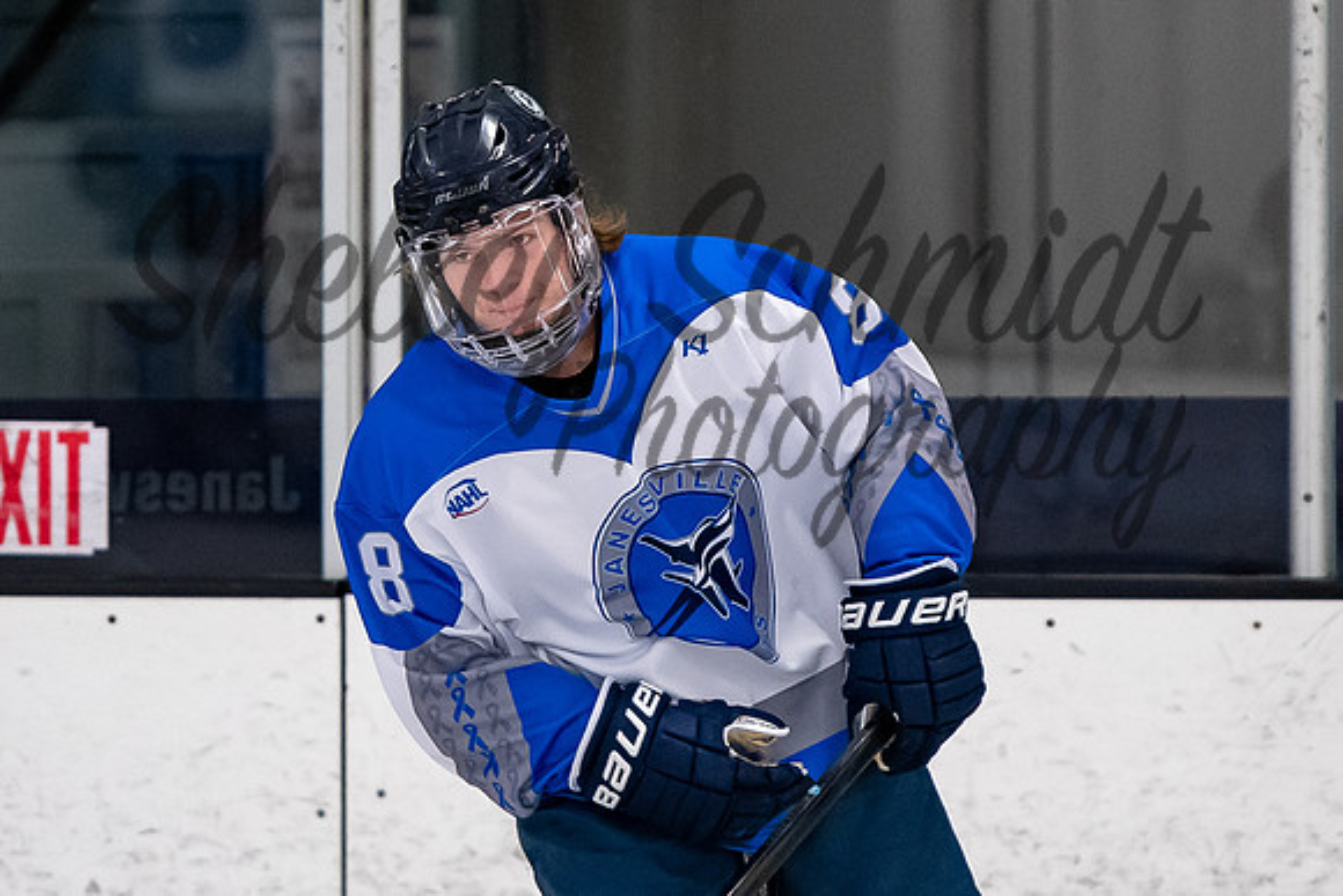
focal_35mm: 583
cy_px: 245
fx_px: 21753
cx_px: 470
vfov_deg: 2.4
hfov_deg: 3.5
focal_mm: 200
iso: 2000
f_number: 3.2
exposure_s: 1/800
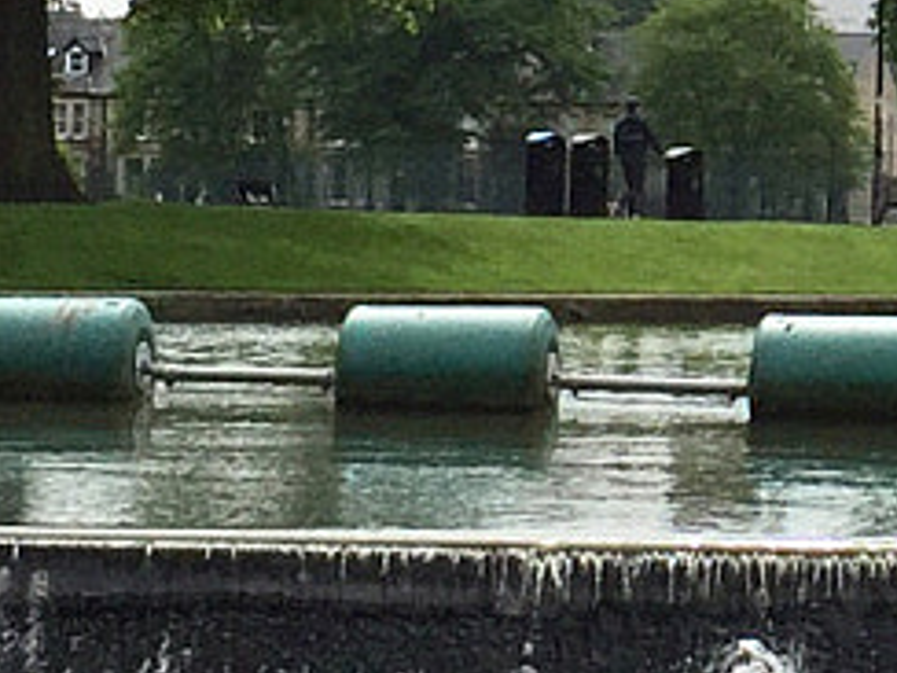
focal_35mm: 190
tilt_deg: +4.8
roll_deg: -2.4
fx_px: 4923
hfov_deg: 10.1
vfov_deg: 7.8
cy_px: -118
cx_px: 1312
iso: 32
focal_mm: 4.15
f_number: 2.2
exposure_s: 1/3968
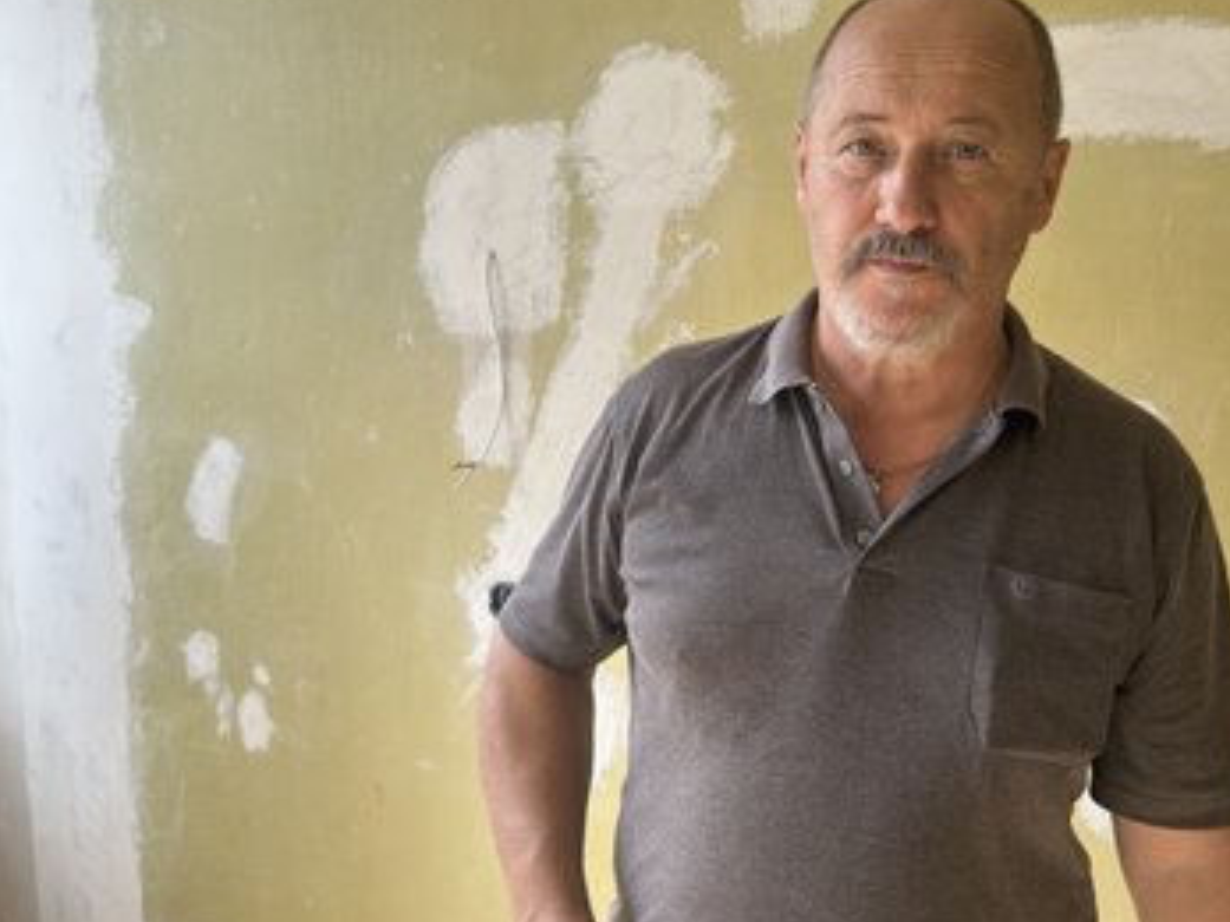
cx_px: 670
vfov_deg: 46.8
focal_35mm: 30
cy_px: 450
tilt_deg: -7.7
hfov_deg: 59.9
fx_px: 1066
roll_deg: -0.4
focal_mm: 5.7
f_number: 1.5
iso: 40
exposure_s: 1/277
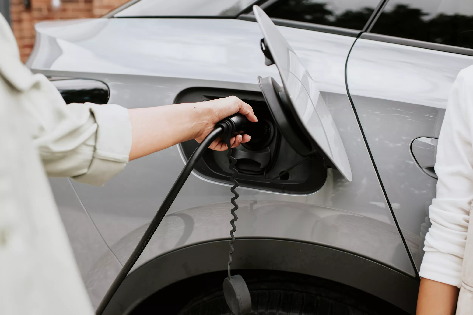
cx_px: 236
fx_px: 460
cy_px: 158
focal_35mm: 35
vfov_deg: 37.9
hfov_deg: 54.4
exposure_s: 1/250
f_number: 3.2
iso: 100
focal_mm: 35
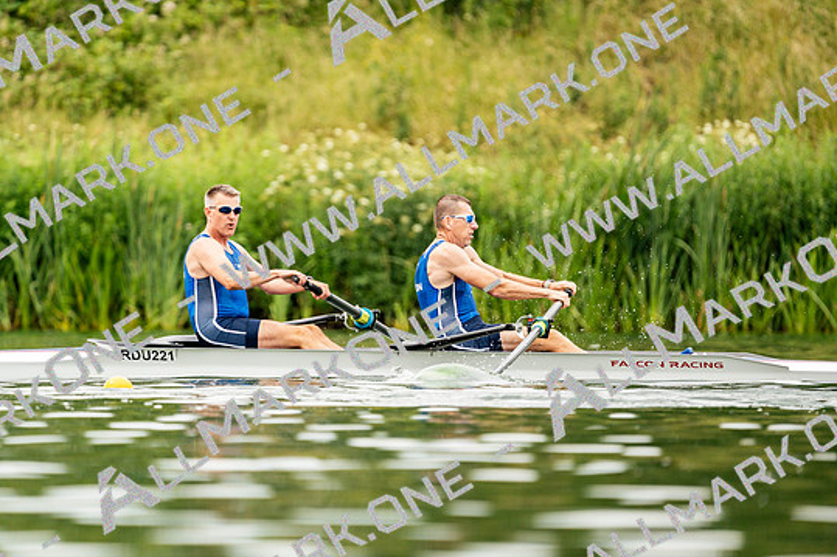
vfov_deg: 2.1
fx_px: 15014
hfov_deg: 3.2
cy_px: 294
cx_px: 413
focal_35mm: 646
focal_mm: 600
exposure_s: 1/2000
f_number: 6.3
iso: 640
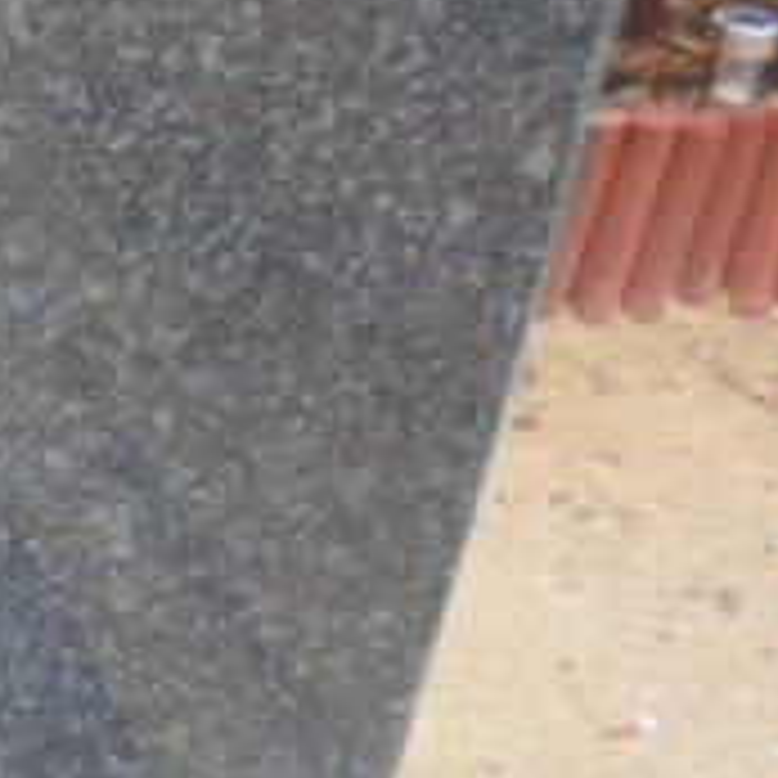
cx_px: -603
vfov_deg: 19.6
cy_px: -72
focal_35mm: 85
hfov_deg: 17.0
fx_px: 2161
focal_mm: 4.6
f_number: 3.5
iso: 100
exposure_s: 1/40
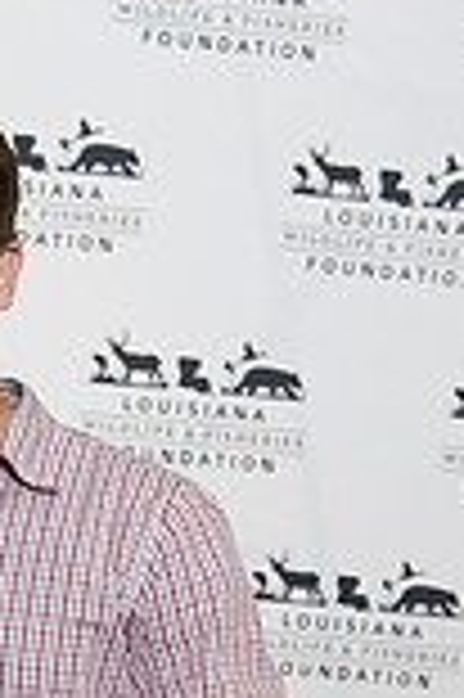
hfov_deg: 12.1
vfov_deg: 18.0
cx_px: -128
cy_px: 734
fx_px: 2131
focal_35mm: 110
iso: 800
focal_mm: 38
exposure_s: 1/125
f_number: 3.5
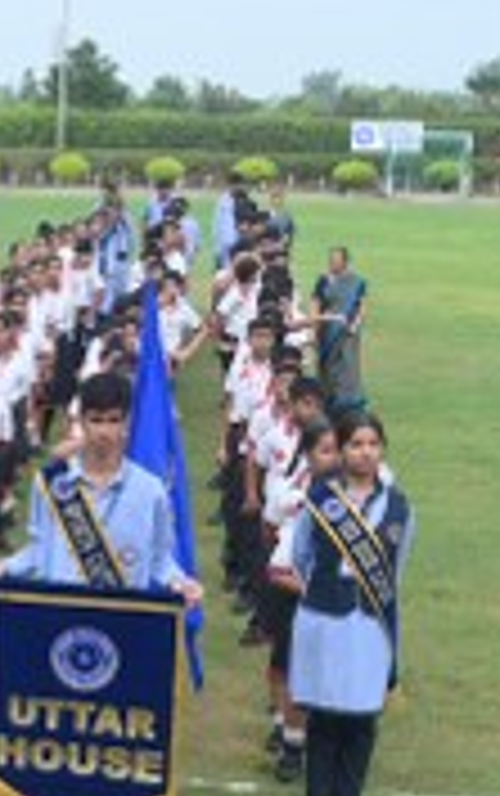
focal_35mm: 109
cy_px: 627
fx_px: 2365
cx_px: -356
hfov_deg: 11.3
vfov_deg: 19.0
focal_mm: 31.5
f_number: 9
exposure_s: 1/125
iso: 160
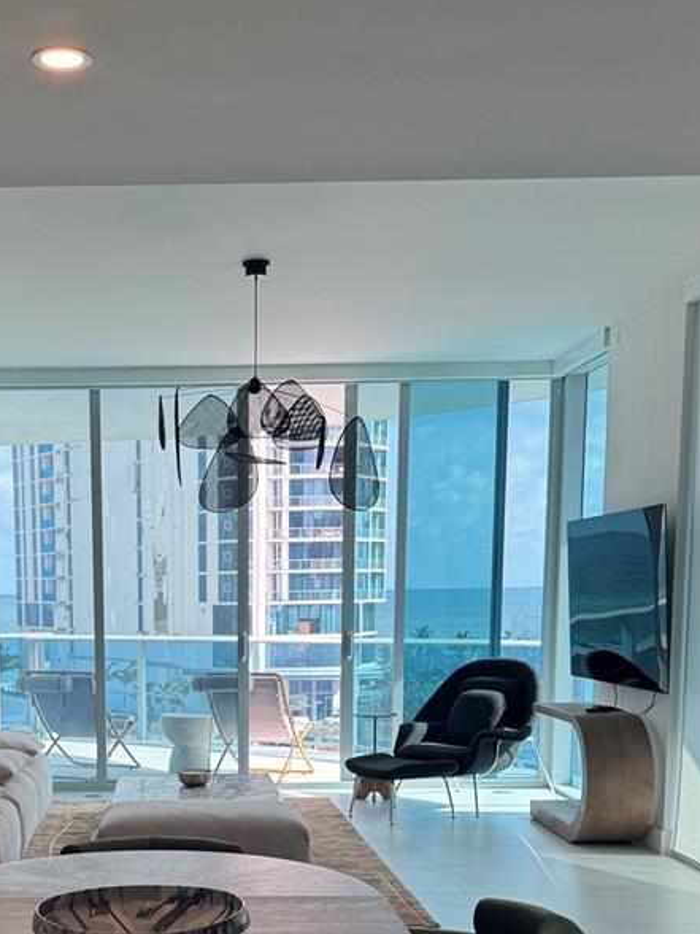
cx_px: 140
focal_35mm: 49
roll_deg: +1.1
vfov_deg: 37.3
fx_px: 1321
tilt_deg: -8.4
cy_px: 770
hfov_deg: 29.0
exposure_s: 1/460
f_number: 1.78
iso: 80
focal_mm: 6.76
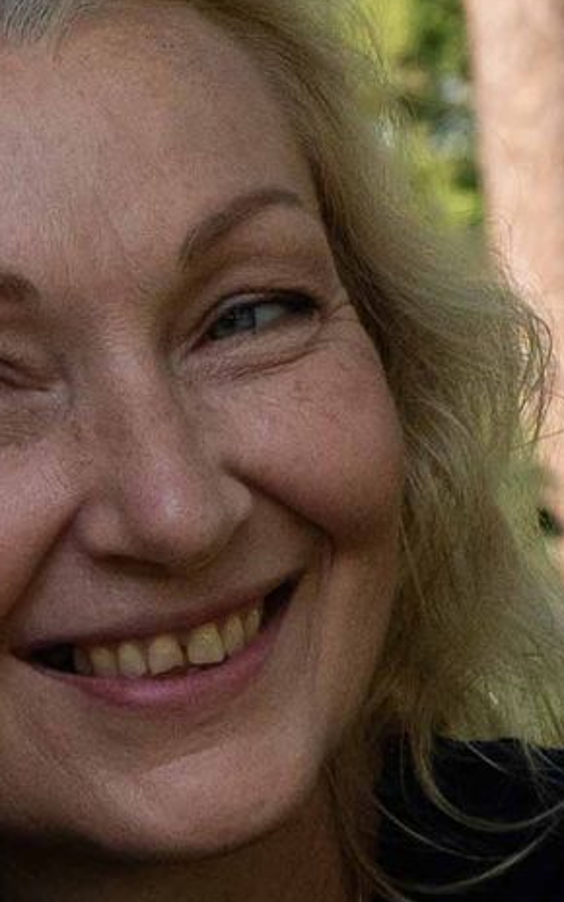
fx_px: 8017
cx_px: -199
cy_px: 1224
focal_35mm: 326
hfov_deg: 4.0
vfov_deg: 6.4
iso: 1250
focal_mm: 46
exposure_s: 1/1250
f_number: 7.1
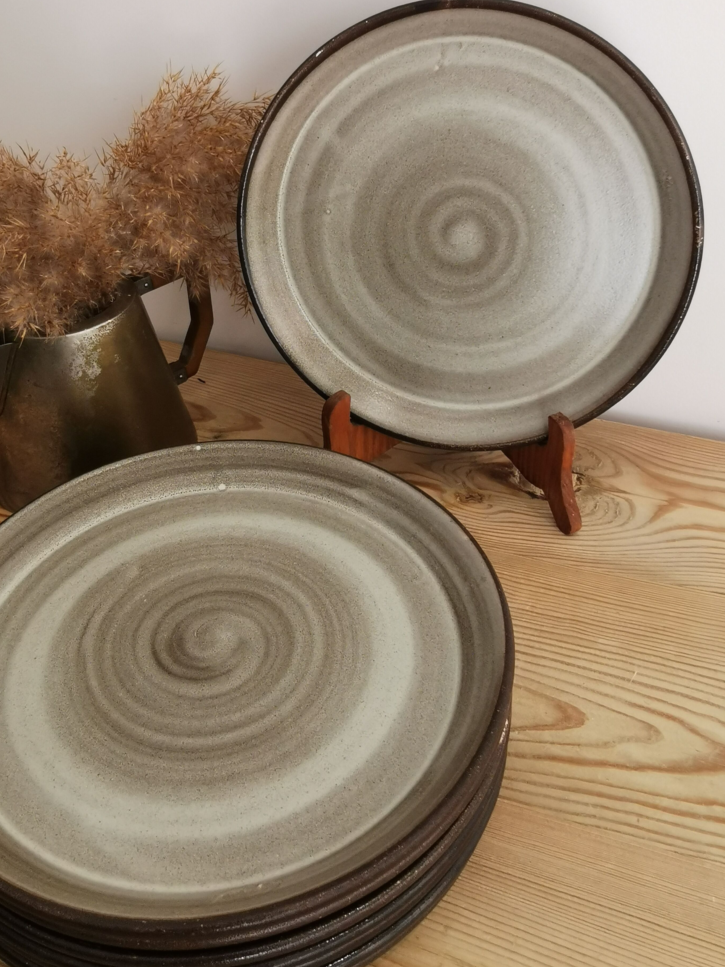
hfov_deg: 42.8
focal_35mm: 33
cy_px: 423
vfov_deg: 55.2
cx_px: 314
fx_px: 922
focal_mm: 2.26
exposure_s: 1/50
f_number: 2.2
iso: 64
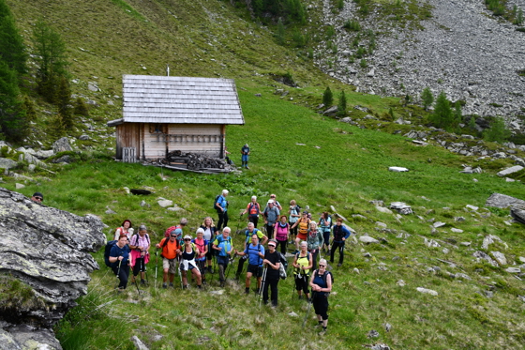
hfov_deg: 57.2
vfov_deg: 39.9
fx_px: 481
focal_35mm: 33
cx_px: 262
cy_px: 175
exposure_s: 1/250
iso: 200
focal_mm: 22
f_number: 7.1
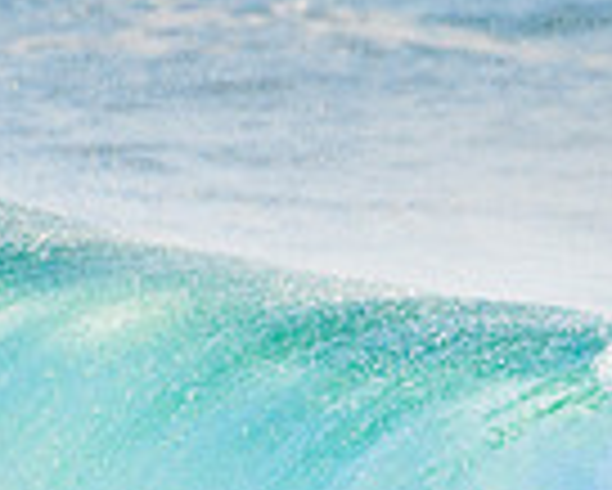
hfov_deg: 0.8
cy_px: 699
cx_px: 864
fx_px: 44354
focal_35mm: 2447
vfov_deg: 0.6
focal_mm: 500
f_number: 5.6
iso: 400
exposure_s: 1/2000
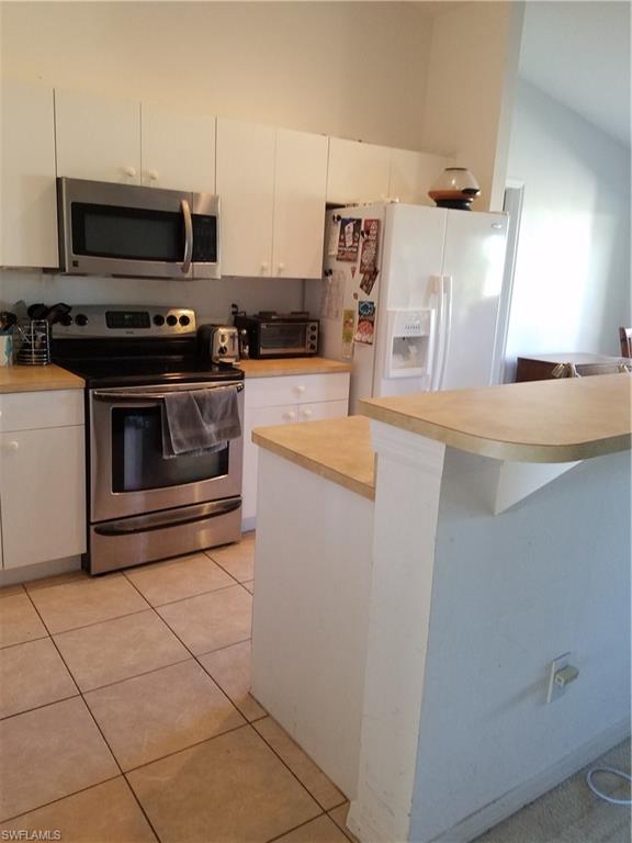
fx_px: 633
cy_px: 422
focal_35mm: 26
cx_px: 316
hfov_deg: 53.1
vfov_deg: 67.3
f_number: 1.7
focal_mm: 4.2
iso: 160
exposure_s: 1/30
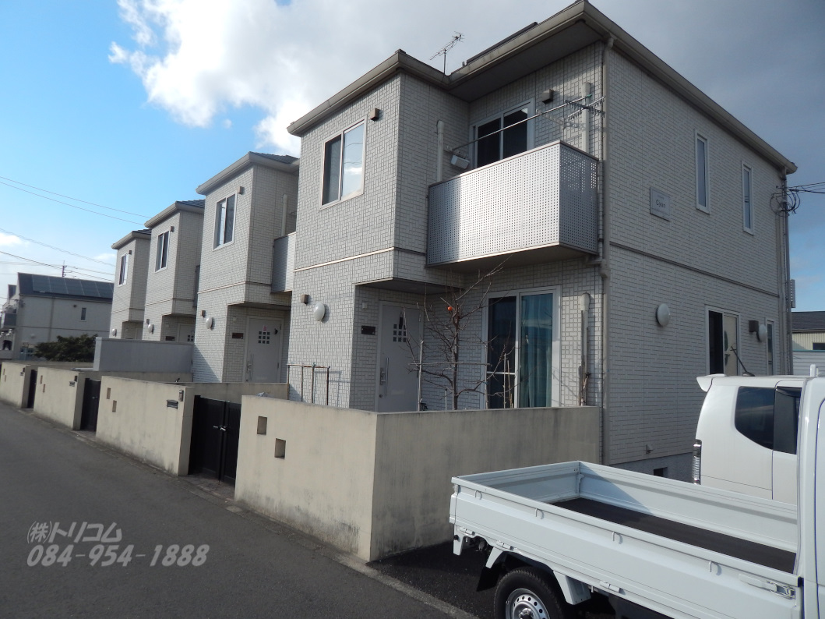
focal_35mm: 23
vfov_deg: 58.9
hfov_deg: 73.9
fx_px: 548
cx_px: 412
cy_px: 310
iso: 125
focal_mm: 4
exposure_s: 1/500
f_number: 6
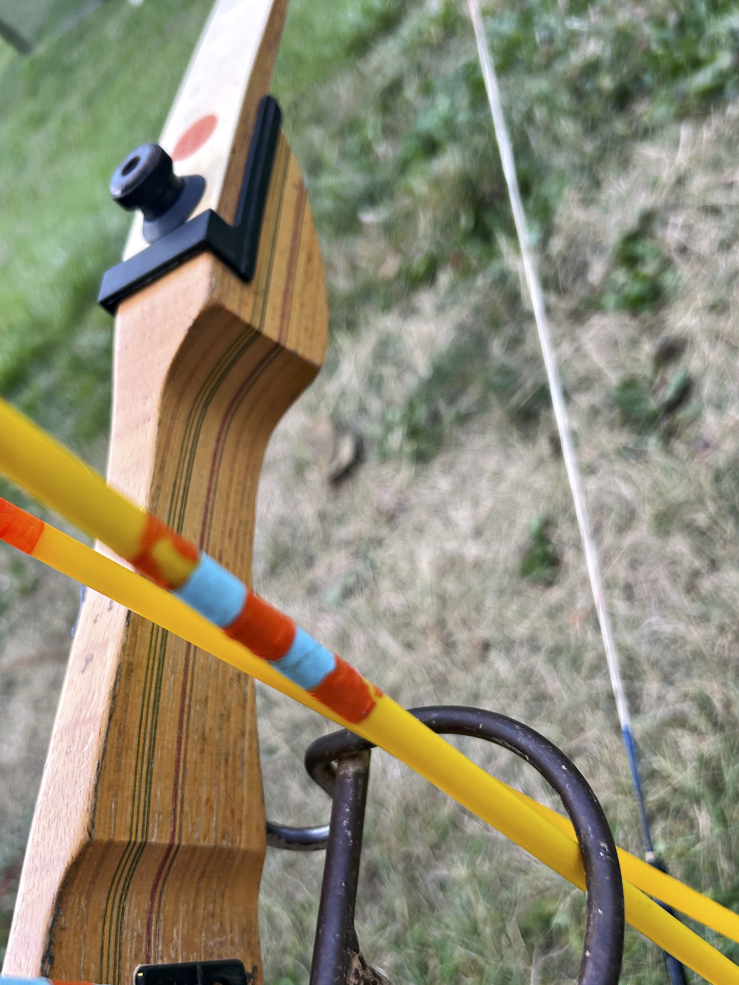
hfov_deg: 42.8
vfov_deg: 55.3
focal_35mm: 33
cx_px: 306
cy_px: 513
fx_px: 939
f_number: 1.5
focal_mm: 5.7
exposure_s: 1/350
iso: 50
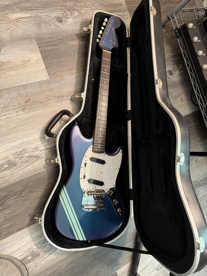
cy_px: 138
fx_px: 191
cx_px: 104
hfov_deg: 56.8
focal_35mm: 24
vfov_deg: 71.6
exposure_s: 1/60
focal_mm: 6.76
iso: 500
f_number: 1.78
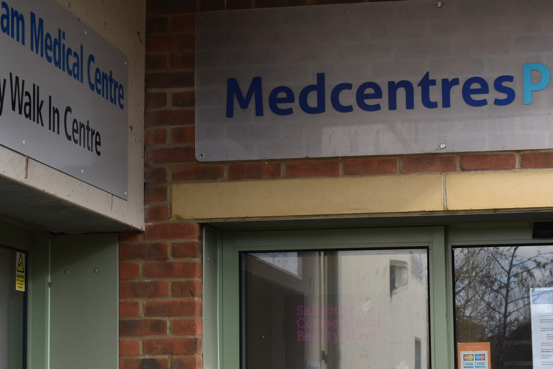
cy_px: 199
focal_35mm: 95
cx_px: 315
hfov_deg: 21.4
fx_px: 1459
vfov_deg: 14.4
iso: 250
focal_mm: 30
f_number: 5.6
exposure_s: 1/250
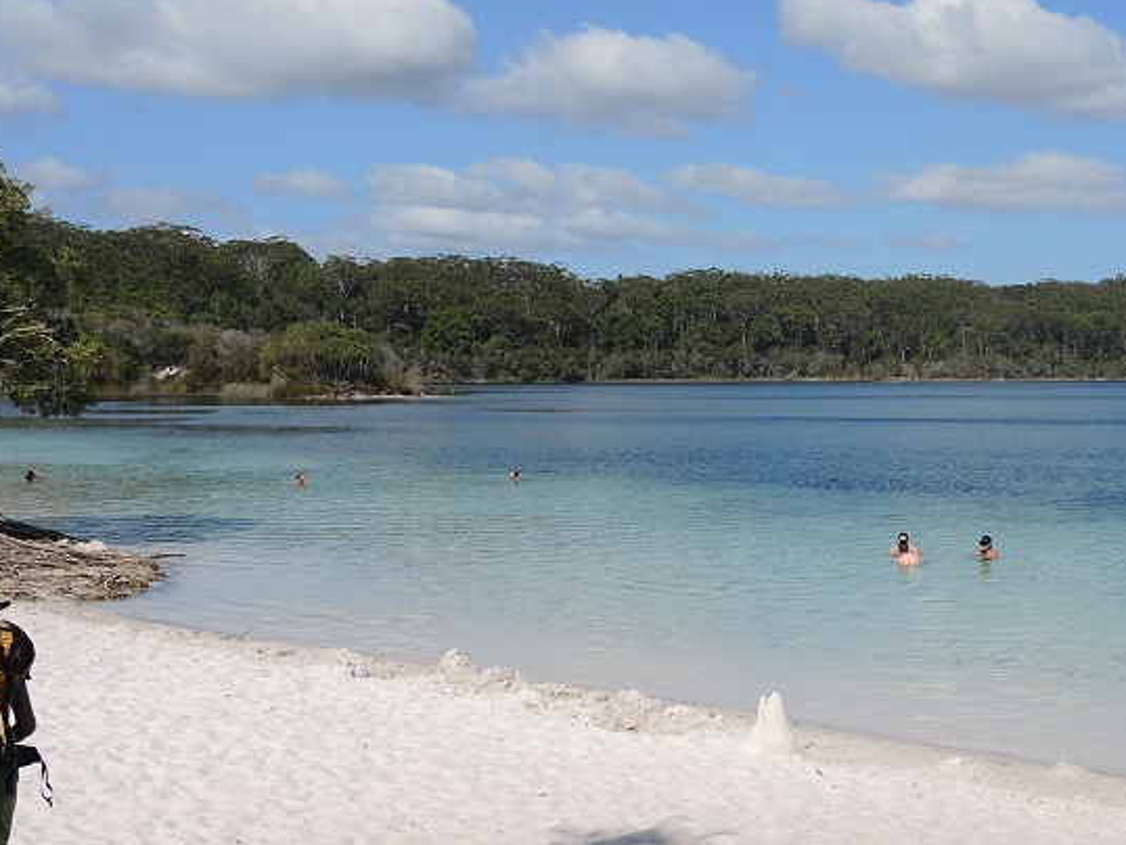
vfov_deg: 28.5
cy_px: 313
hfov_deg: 36.8
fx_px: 1660
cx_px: 810
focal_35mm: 51
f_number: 3.5
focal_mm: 6
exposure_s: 1/1250
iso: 80
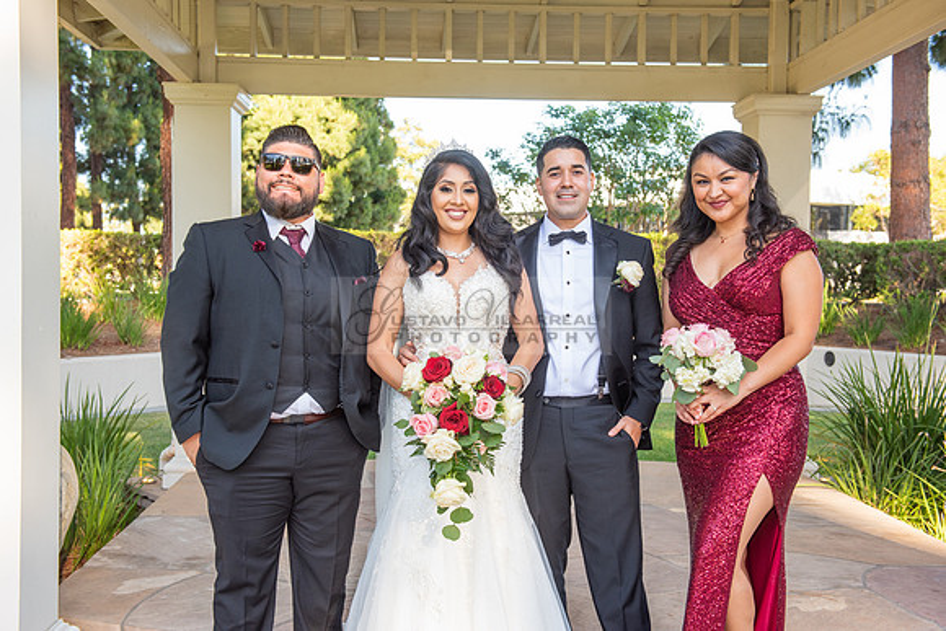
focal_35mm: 42
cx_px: 473
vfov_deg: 31.9
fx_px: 1104
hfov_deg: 46.4
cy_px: 316
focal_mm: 42
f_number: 5.6
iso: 400
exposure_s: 1/200
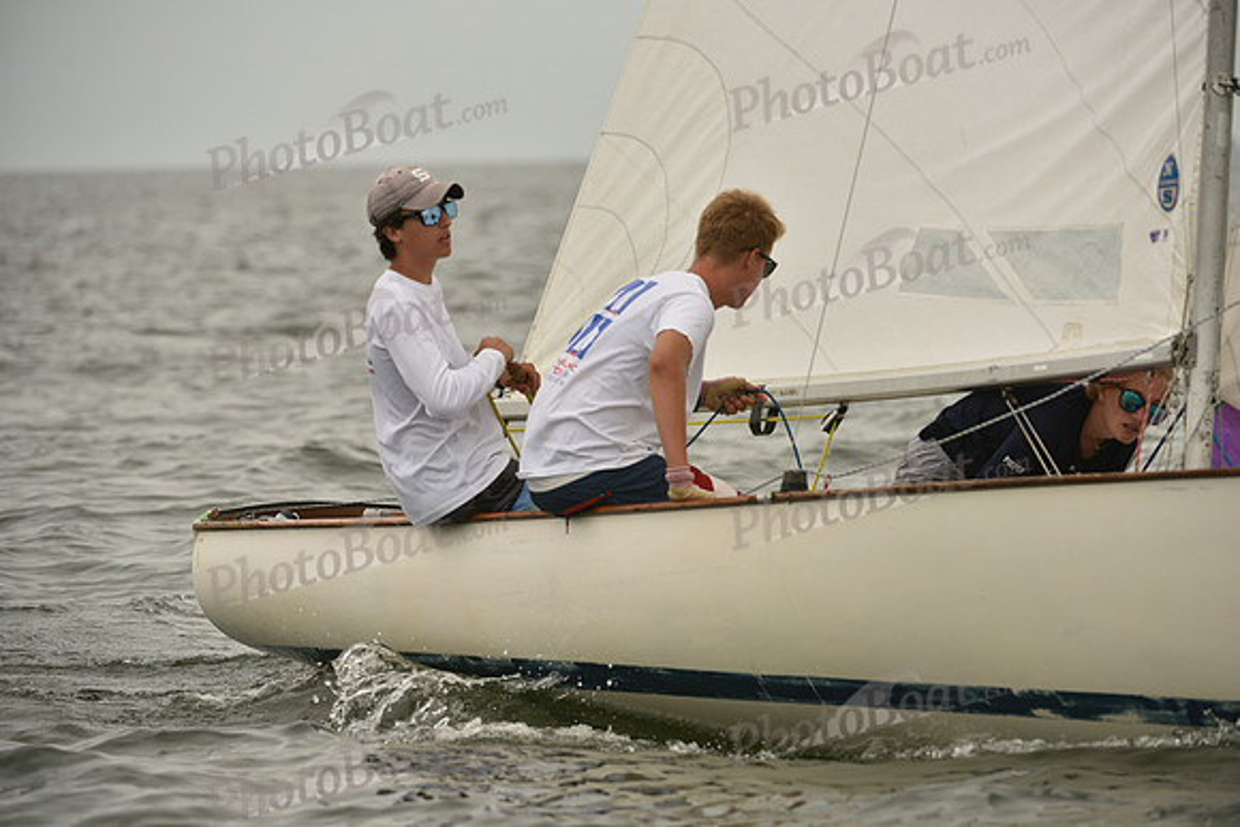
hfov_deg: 8.6
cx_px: 620
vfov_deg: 5.7
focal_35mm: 240
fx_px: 8268
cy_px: 414
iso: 320
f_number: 5
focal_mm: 240
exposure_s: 1/2000
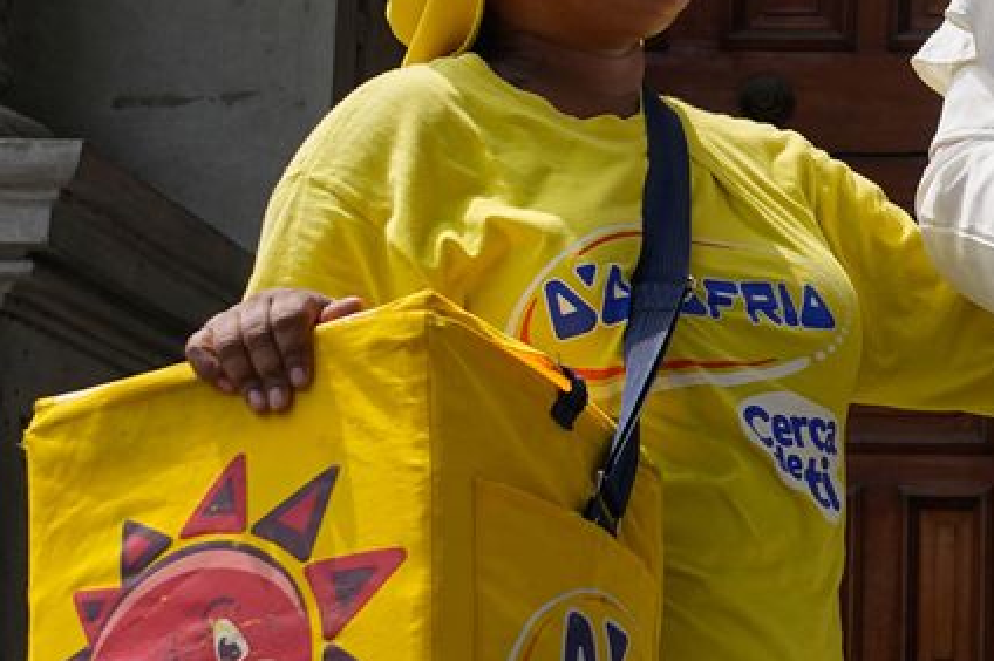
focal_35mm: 116
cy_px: 430
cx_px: 1310
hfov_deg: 16.6
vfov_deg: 11.8
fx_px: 3200
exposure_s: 1/640
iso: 100
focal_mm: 24
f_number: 5
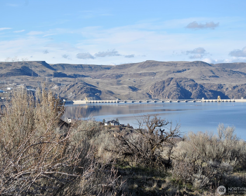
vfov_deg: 16.4
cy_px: 98
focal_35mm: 94
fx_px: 681
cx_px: 111
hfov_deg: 20.5
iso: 100
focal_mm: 55
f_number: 8
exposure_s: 1/250
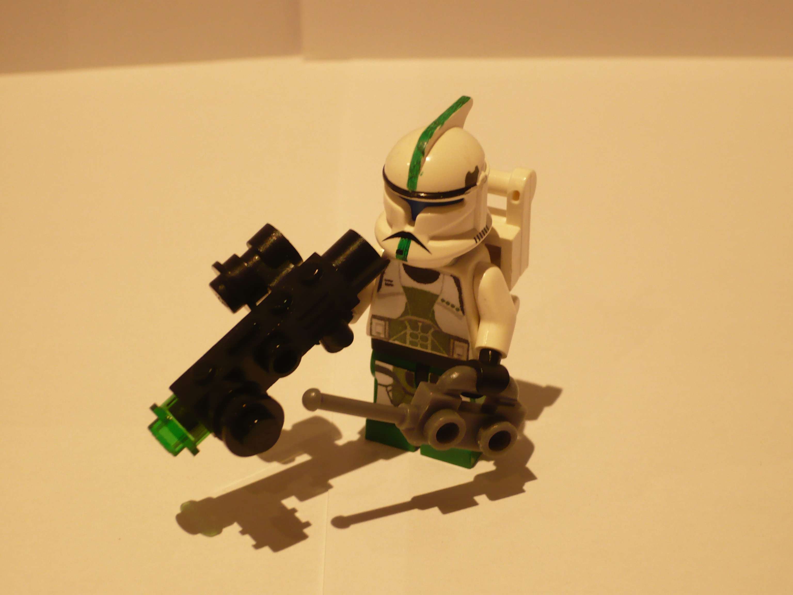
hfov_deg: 29.4
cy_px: 298
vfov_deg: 22.3
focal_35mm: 66
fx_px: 1512
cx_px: 396
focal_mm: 10.9
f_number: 3.9
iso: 200
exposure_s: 1/10
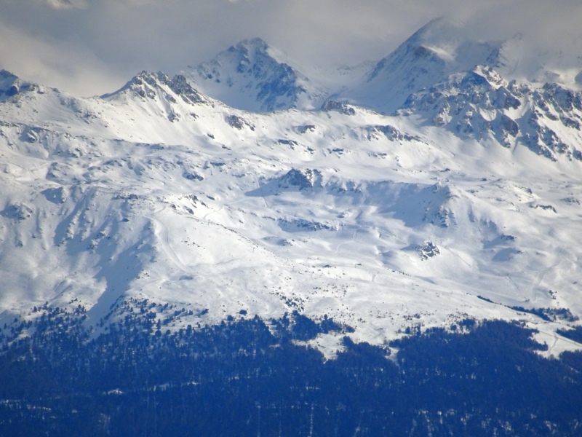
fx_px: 10390
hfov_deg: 3.2
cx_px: 291
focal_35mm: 618
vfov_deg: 2.4
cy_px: 218
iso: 80
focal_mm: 105.56
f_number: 6.3
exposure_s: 1/1000
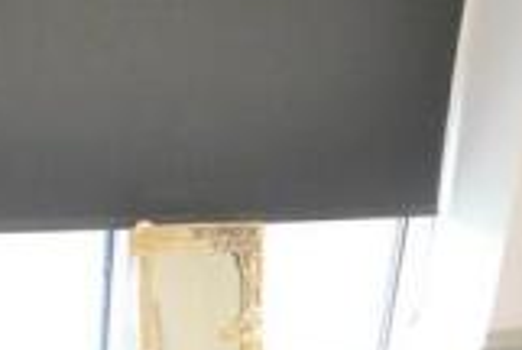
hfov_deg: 27.5
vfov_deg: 18.5
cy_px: 497
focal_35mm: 67
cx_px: -47
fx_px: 974
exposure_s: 1/60
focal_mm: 11
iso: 1100
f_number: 4.2
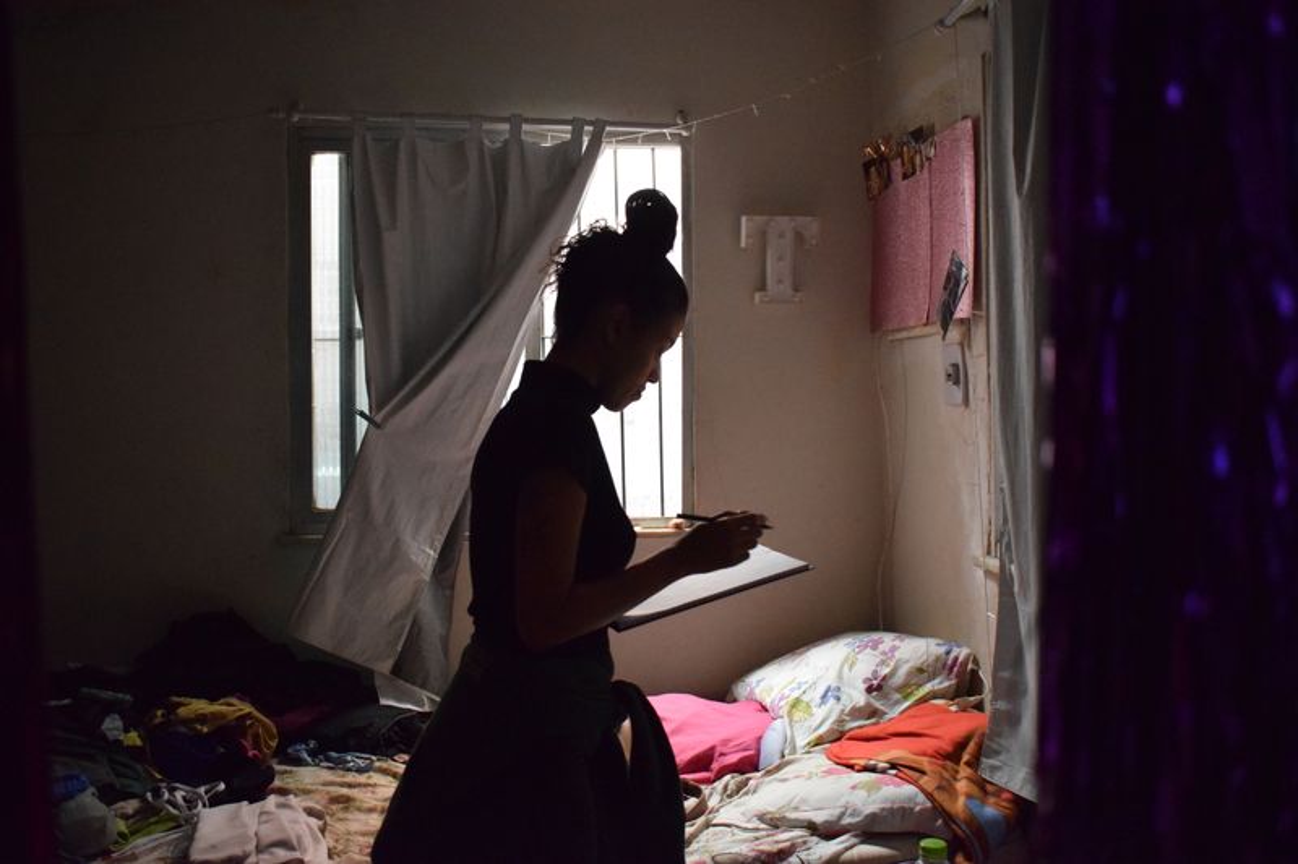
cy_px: 432
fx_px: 1244
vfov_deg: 38.3
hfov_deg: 55.1
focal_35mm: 34
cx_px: 649
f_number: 3.8
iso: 6400
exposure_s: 1/40
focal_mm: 23
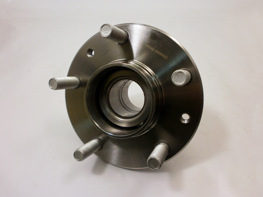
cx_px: 132
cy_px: 98
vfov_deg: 51.4
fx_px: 205
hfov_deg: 65.3
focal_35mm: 27
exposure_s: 1/30
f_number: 2.9
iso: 100
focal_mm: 4.8
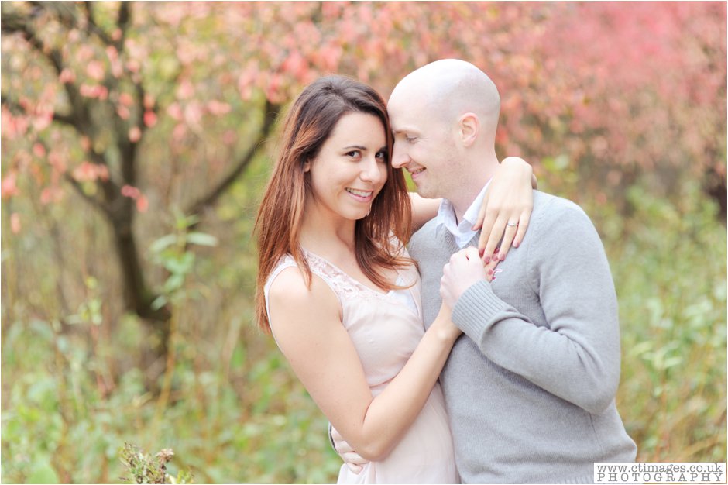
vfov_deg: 16.1
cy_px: 242
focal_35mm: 85
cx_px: 364
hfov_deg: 23.9
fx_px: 1718
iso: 800
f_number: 2.2
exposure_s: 1/400
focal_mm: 85
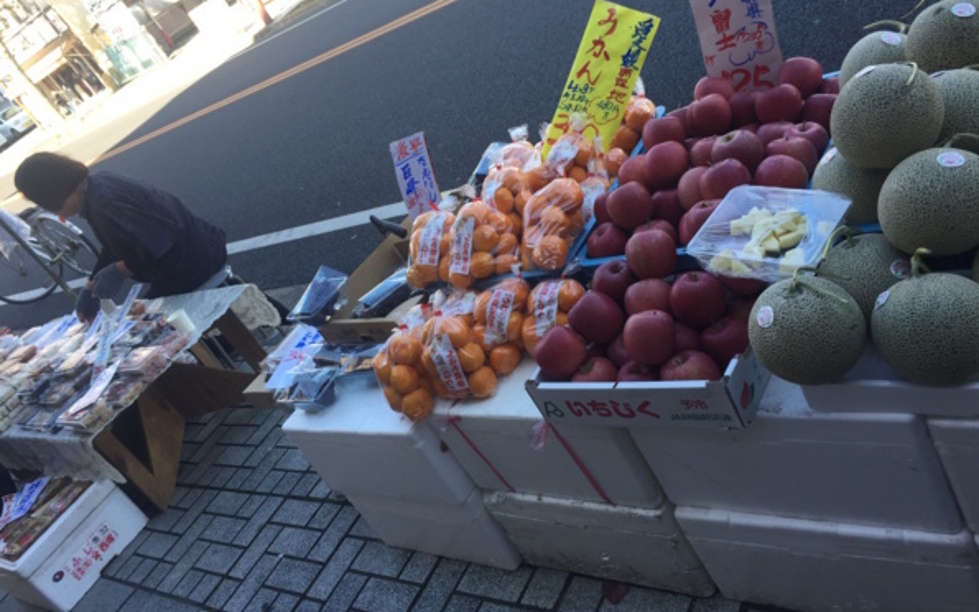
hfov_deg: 61.2
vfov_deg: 40.6
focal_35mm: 31
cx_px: 490
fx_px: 827
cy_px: 276
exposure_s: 1/205
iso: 32
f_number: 2.2
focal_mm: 4.15
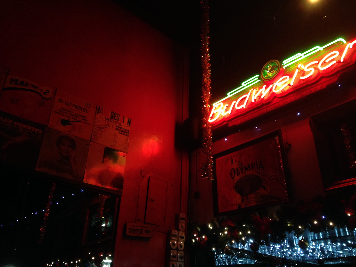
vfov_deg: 42.9
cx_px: 178
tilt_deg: +28.0
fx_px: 339
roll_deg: -1.6
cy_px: 134
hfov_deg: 55.4
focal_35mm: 33
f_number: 2.4
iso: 160
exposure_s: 1/20
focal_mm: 4.12
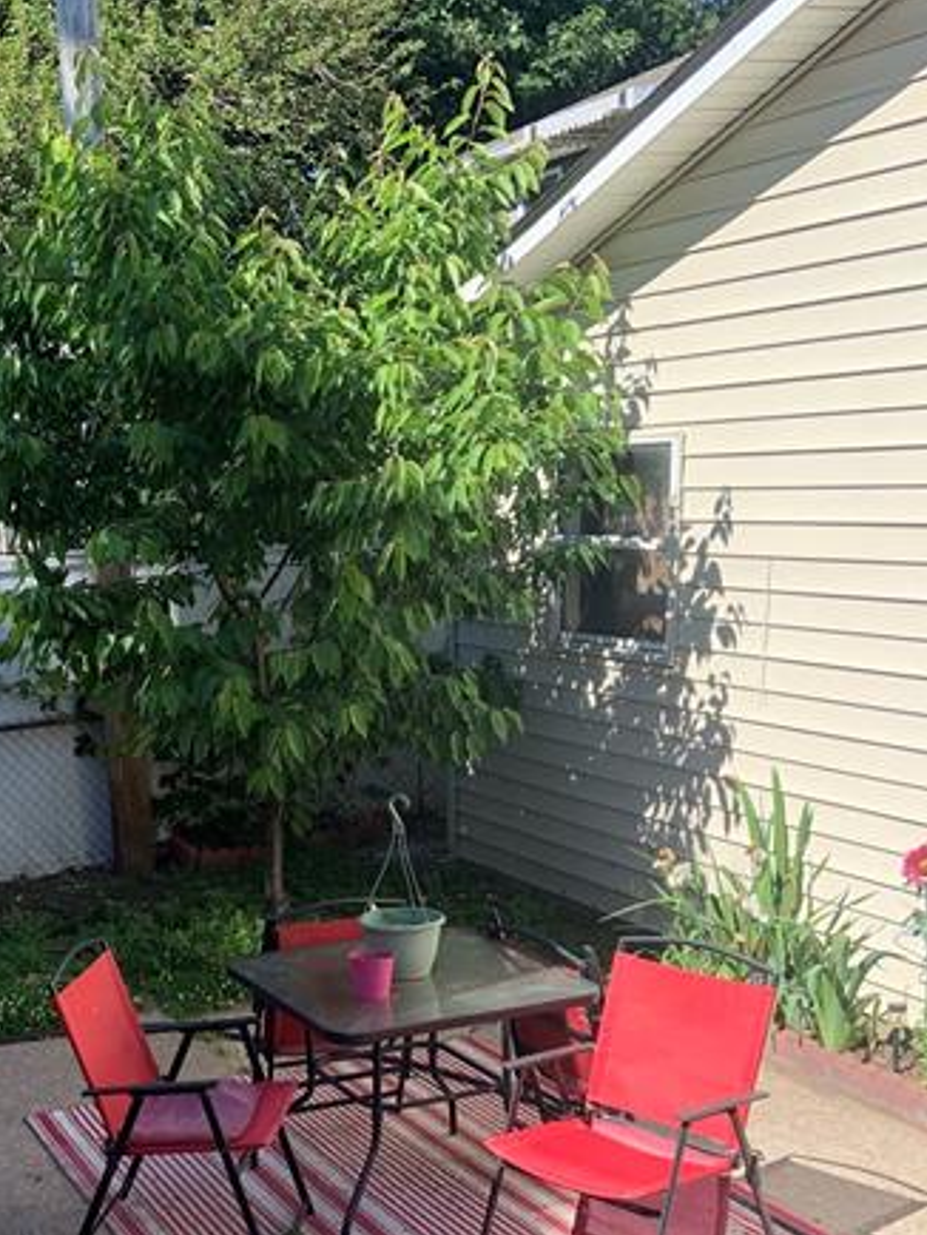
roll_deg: +3.7
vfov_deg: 40.0
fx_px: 1641
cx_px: 202
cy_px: 939
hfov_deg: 30.9
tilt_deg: -15.3
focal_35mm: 46
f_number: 1.8
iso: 25
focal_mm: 4.25
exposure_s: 1/1054
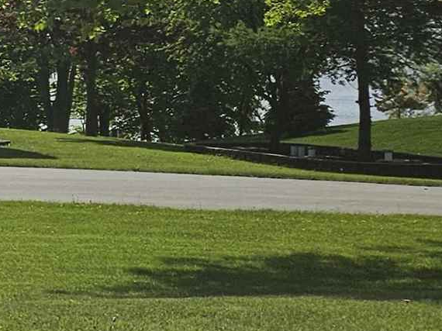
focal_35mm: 124
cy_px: 7
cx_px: -629
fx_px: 1583
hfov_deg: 12.4
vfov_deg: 11.8
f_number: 1.8
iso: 25
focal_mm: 5.4
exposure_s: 1/4604
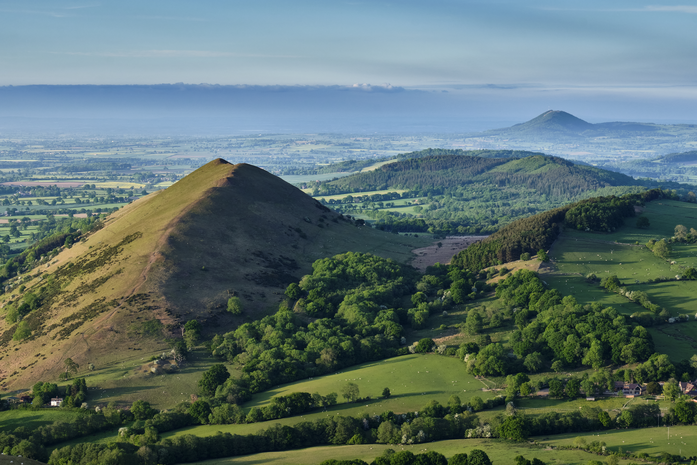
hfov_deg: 23.1
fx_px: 1704
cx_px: 348
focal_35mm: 88
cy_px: 232
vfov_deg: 15.5
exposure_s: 1/80
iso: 400
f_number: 16
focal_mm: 58.9
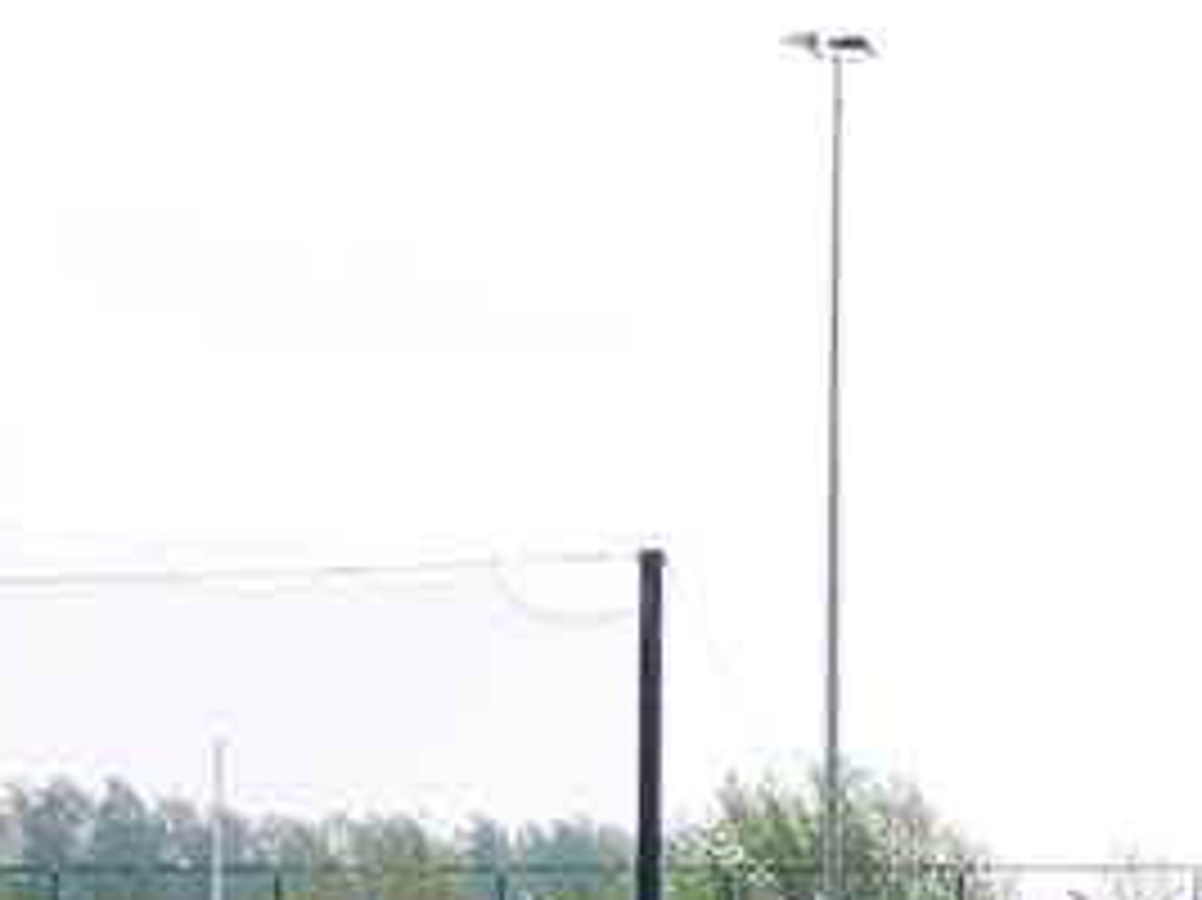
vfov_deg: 2.5
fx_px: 20686
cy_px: 1233
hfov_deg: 3.3
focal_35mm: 596
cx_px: 887
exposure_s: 1/250
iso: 64
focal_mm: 33
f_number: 3.2
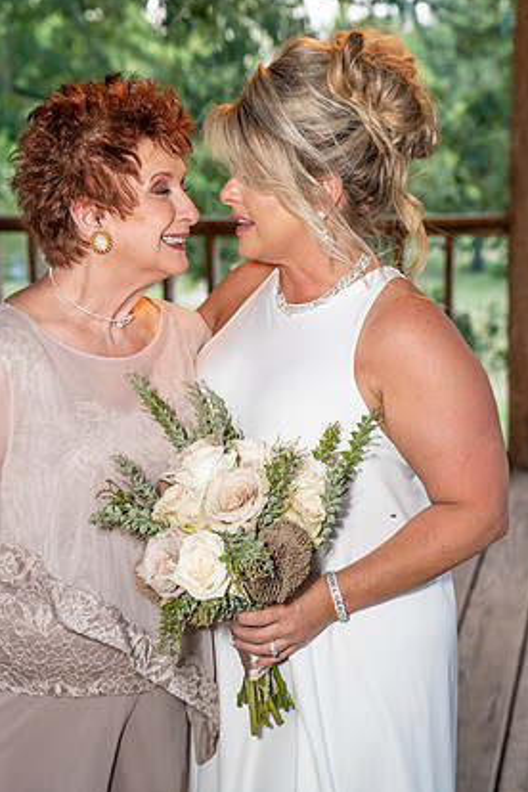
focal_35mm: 63
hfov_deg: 21.6
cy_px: 392
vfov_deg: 31.9
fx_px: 1386
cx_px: 254
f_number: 4.5
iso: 1600
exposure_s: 1/125
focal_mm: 58
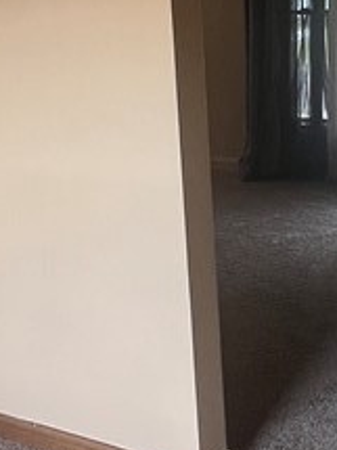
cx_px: 358
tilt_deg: -8.4
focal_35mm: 62
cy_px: 109
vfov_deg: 30.6
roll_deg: +1.9
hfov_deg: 22.5
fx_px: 806
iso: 125
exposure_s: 1/120
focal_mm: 1.57
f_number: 1.8
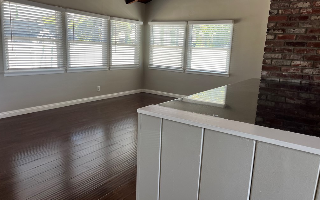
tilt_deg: -11.2
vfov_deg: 44.5
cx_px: 158
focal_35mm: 28
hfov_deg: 66.5
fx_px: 244
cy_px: 97
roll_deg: -2.2
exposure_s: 1/121
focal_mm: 5.1
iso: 50
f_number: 1.6
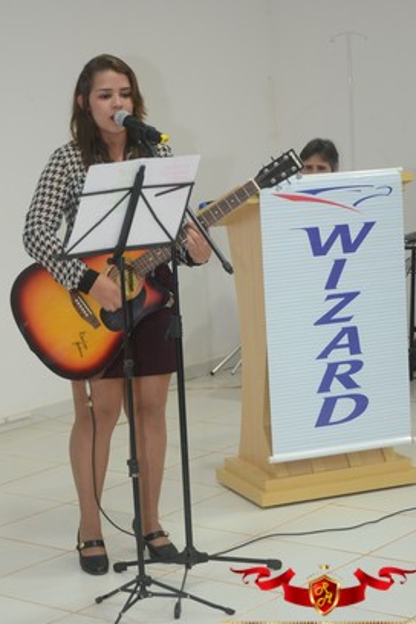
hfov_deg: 15.9
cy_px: 320
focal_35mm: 86
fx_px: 1491
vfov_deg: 23.6
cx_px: 210
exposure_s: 1/80
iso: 1600
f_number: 5
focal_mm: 52
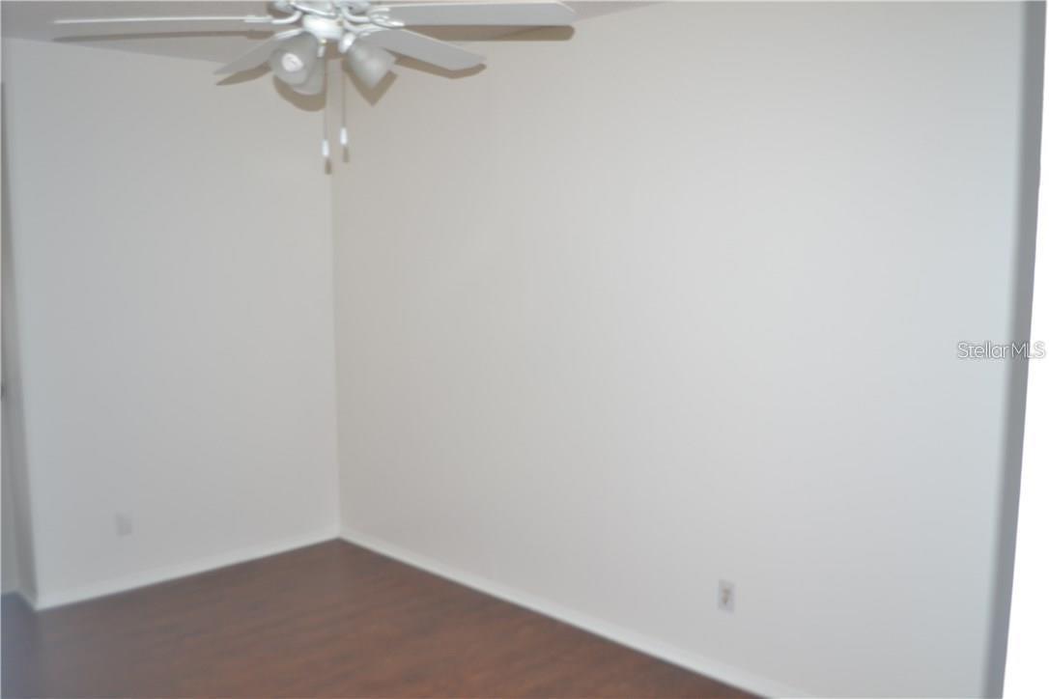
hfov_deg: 57.2
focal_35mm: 33
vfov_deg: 40.0
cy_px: 350
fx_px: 962
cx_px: 524
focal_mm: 22
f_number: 3.8
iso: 200
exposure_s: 1/200
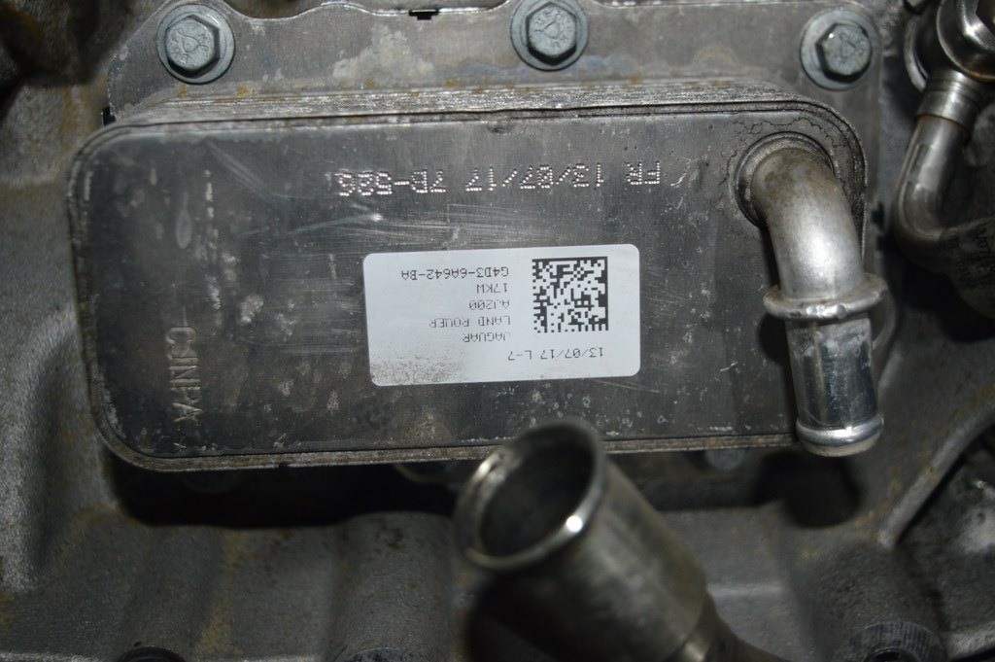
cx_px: 498
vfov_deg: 26.4
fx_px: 1408
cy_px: 331
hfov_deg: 38.9
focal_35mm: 51
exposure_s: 1/15
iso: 1100
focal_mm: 34
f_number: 4.5
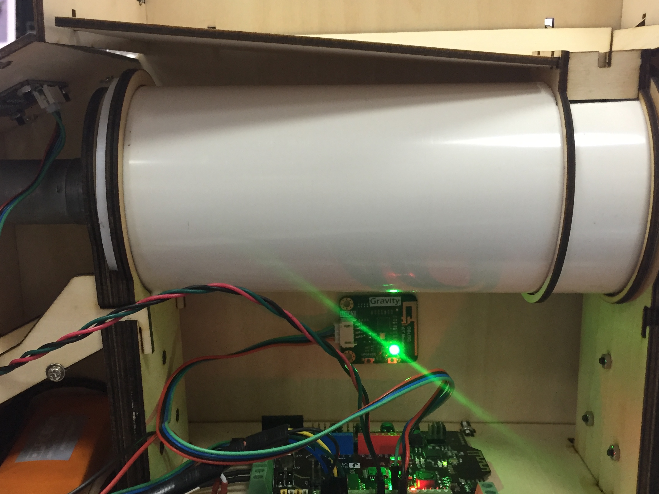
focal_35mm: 40
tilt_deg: -10.0
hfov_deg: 46.8
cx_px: 307
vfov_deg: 36.0
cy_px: 259
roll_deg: -0.7
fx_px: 762
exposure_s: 1/33
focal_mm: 4.15
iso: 160
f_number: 2.2
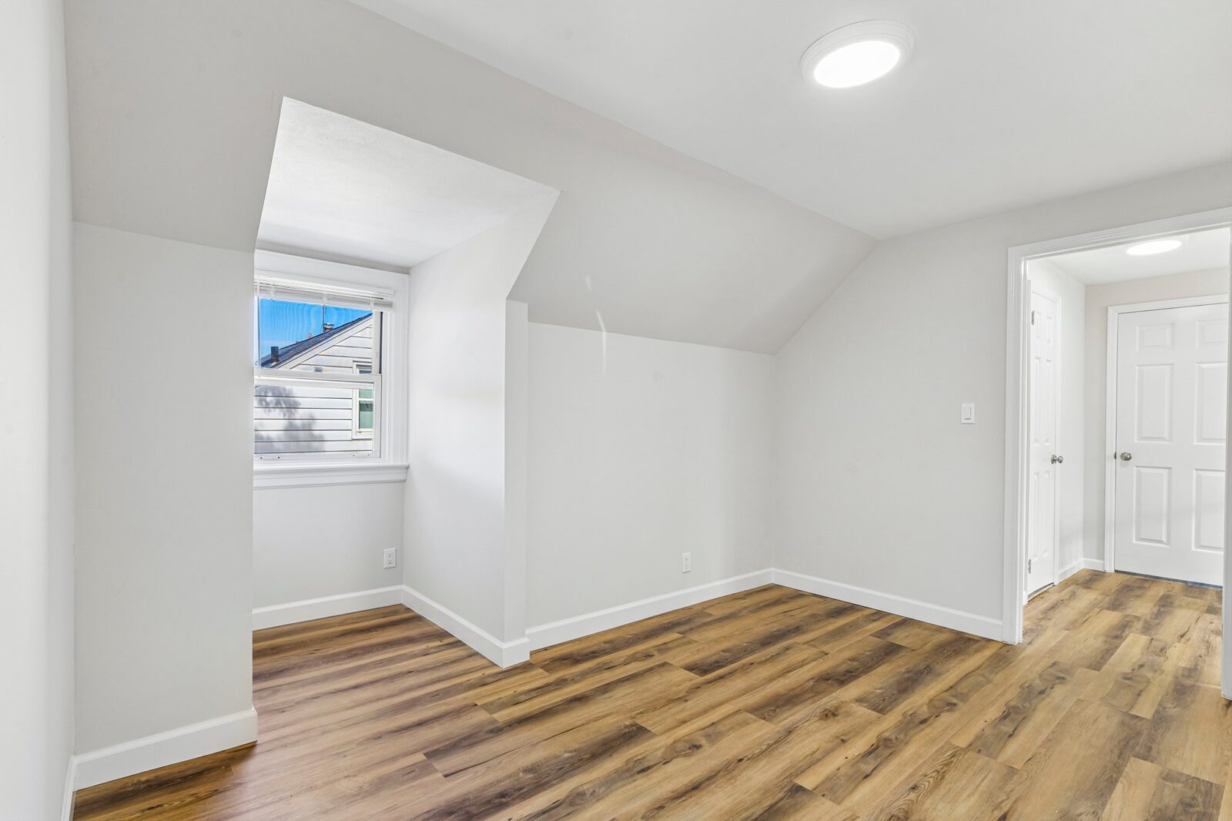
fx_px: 582
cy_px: 410
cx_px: 616
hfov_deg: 93.3
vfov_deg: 70.4
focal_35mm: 17
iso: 250
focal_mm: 17
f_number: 9
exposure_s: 1/20
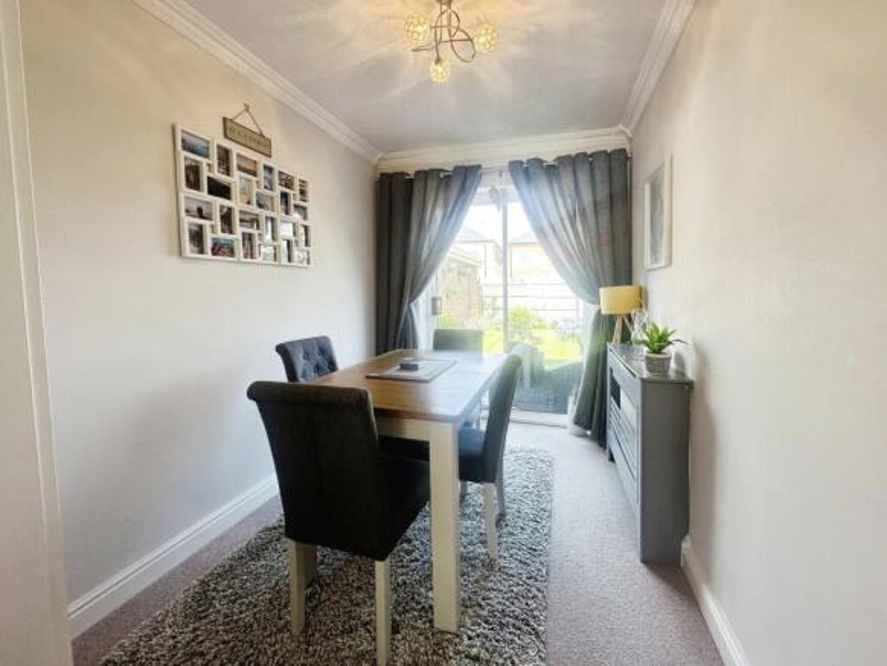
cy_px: 333
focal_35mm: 14
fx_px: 359
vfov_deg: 85.7
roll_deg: +0.2
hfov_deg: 102.0
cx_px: 444
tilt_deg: -4.1
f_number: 2.2
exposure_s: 1/100
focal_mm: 2.22
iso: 50
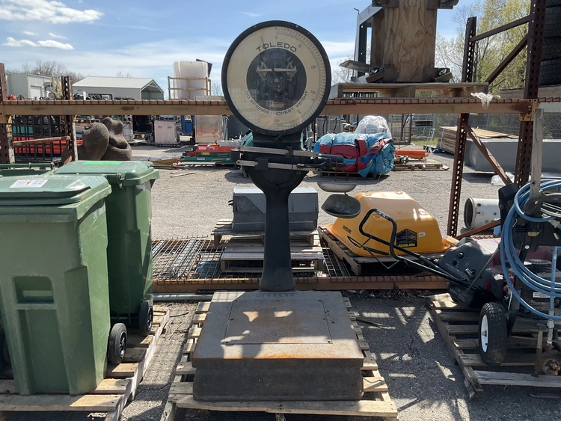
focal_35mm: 29
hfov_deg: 61.6
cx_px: 280
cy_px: 210
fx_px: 470
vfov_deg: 48.3
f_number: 1.8
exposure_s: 1/855
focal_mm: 3
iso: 25
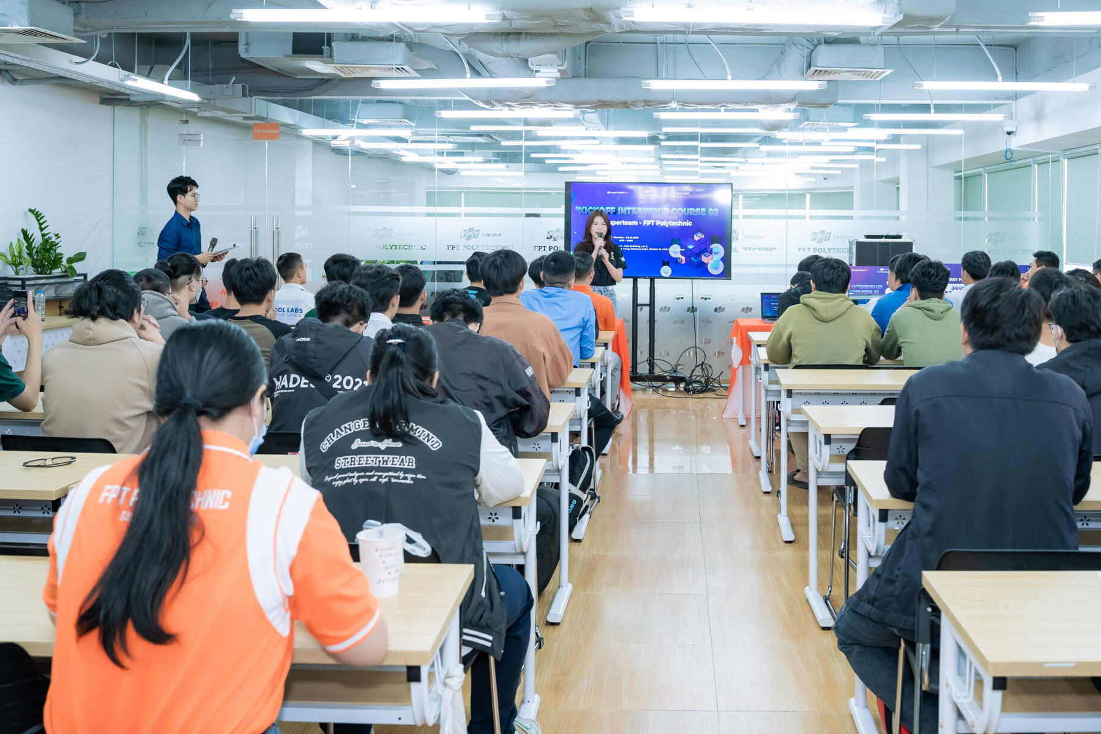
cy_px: 264
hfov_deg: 49.3
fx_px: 1193
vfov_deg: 34.0
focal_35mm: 39
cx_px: 654
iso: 1600
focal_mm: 28
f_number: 4
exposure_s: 1/200
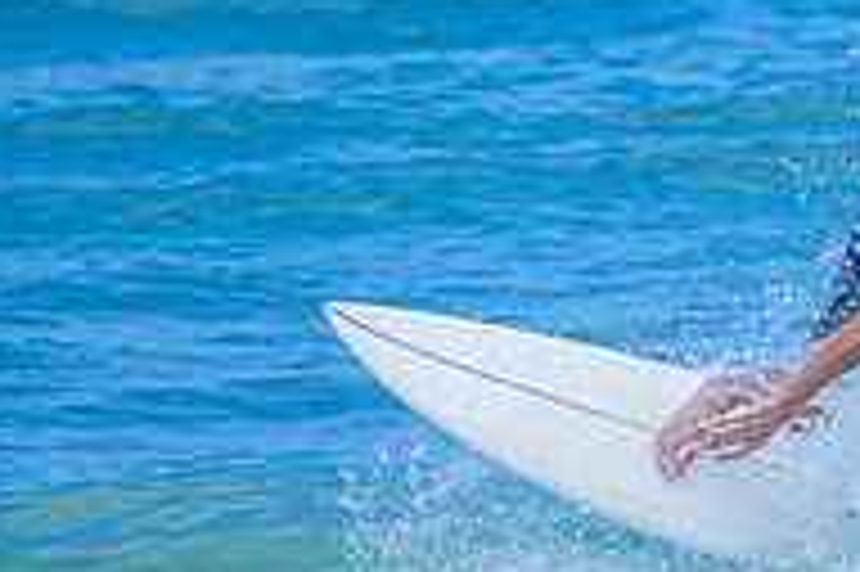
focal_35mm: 3339
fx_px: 79695
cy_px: 399
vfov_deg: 0.4
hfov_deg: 0.6
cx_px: 1057
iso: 640
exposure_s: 1/3200
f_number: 6.3
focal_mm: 800
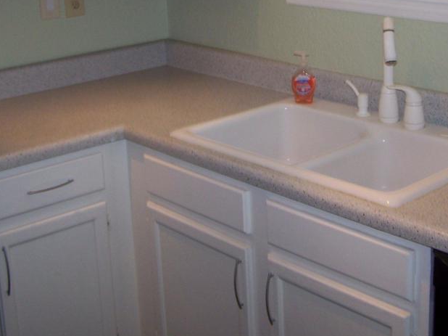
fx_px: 815
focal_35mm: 63
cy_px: 62
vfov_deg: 22.9
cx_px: 250
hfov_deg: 30.7
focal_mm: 6.3
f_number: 2.8
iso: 80
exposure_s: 1/60
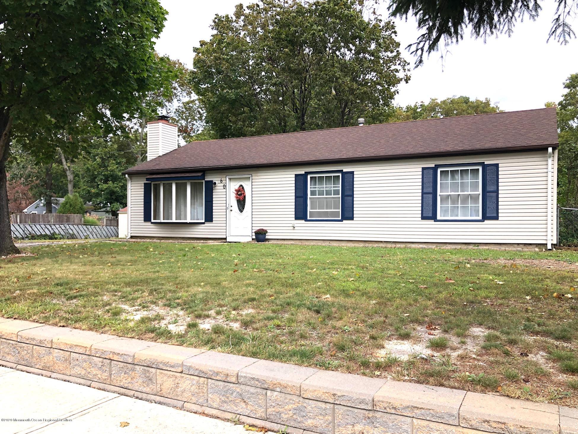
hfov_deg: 63.4
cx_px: 289
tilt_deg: +1.3
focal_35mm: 28
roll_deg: -1.5
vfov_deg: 49.8
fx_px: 468
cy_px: 217
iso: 20
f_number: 1.8
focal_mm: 3.99
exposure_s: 1/656
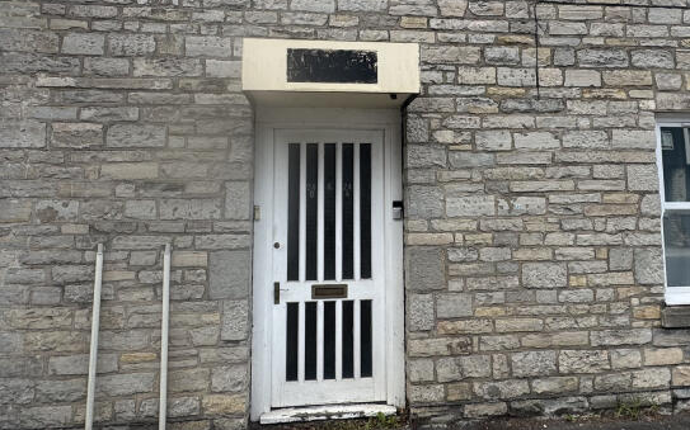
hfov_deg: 66.3
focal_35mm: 28
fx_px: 526
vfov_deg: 43.8
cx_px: 386
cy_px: 138
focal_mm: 2.22
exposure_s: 1/652
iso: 40
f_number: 2.2
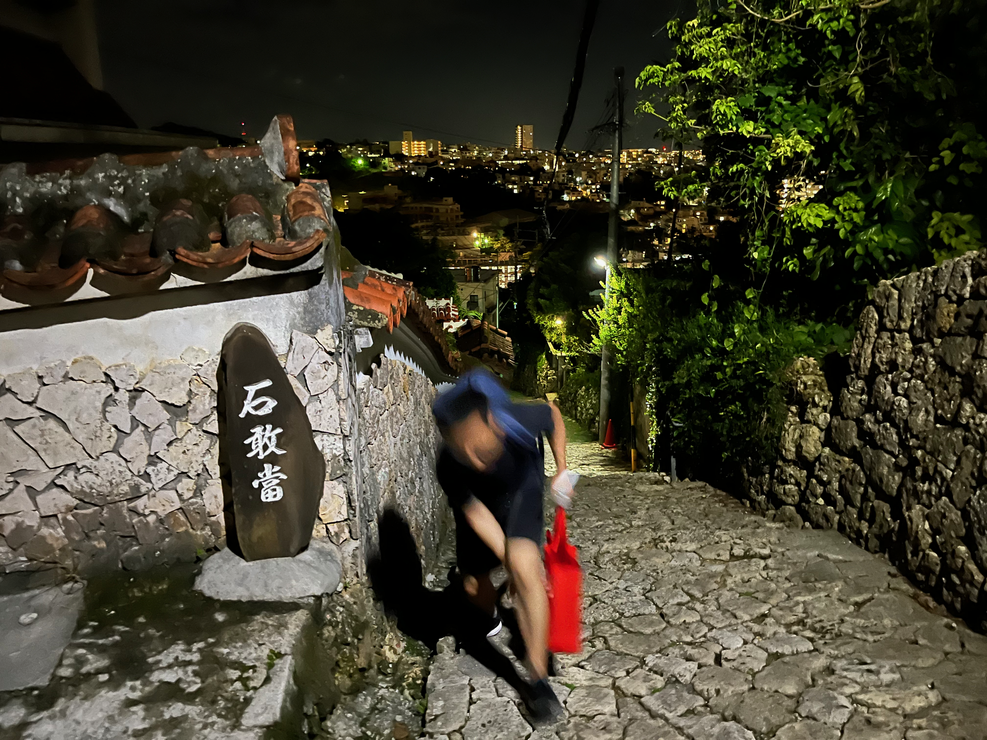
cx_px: 494
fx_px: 741
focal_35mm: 26
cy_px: 370
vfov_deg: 53.1
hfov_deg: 67.3
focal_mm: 5.1
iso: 1600
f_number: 1.6
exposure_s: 1/9
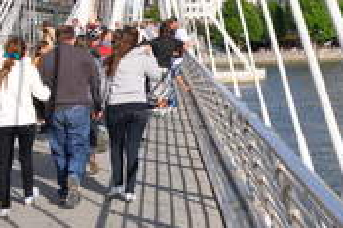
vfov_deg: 13.2
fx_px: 933
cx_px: 526
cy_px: -102
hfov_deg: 18.3
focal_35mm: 98
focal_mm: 18
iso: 200
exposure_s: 1/320
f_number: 9
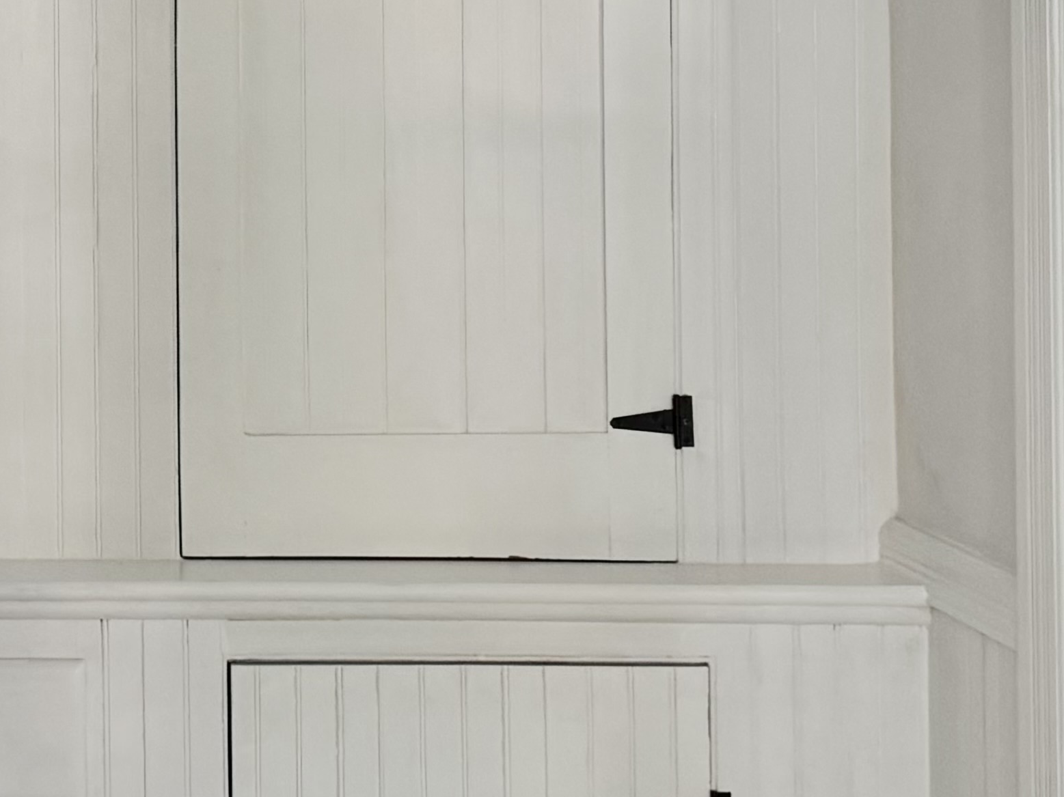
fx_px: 2643
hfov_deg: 21.8
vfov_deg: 17.0
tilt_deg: -1.9
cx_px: -45
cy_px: 182
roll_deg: +1.0
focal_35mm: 86
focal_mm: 6.76
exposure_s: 1/77
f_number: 1.78
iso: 200
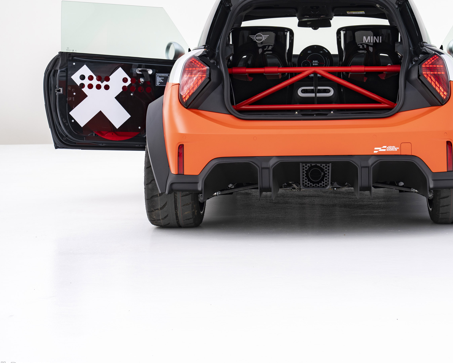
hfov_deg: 23.4
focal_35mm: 81
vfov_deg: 18.9
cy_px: 140
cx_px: 311
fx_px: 1086
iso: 200
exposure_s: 1/160
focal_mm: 56
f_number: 6.3
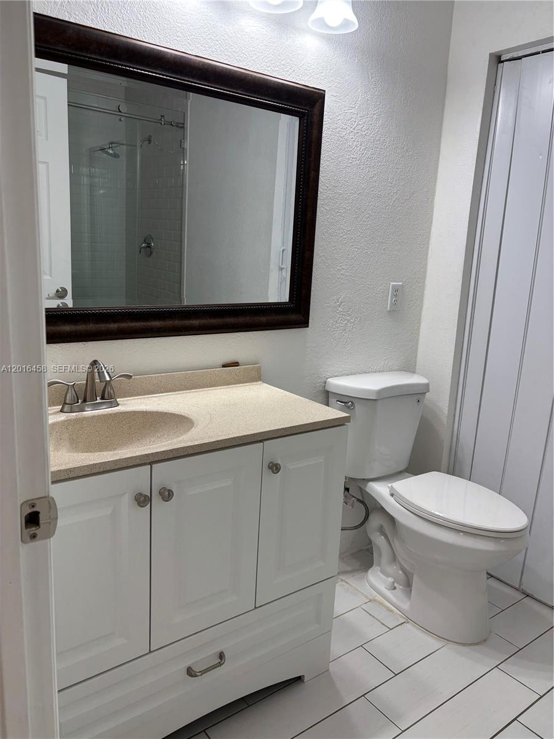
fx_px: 555
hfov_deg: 53.1
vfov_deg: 67.3
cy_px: 370
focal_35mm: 26
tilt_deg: -12.3
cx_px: 277
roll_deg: -3.4
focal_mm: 5.96
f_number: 1.6
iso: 80
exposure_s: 1/120
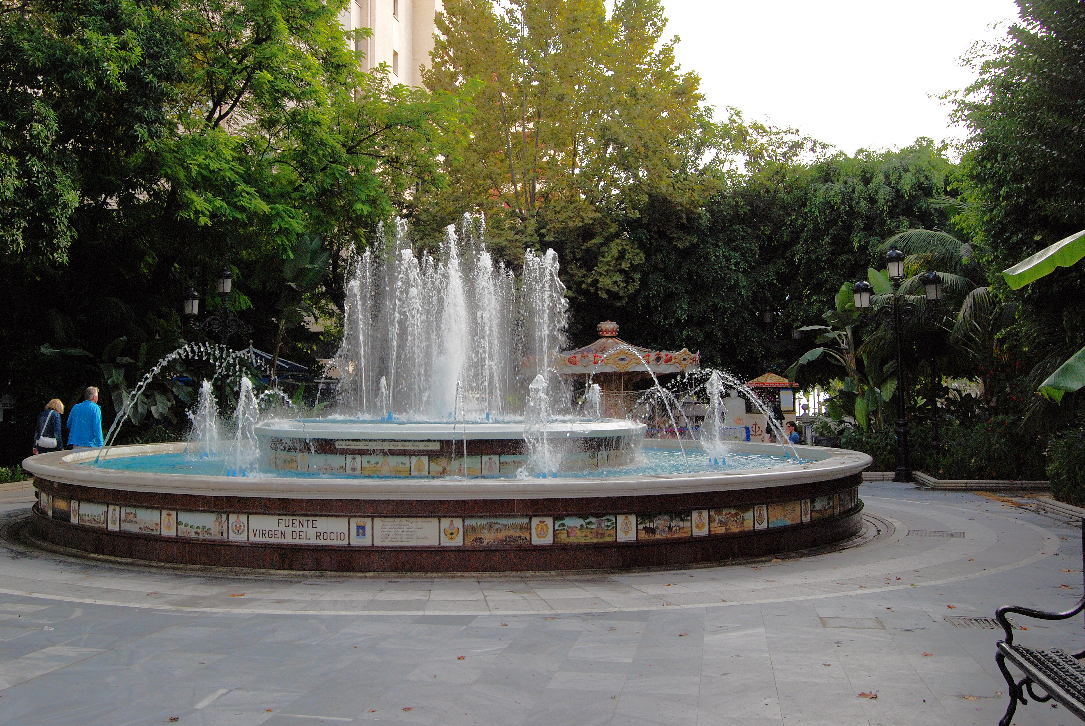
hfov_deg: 57.2
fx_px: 996
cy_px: 363
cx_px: 542
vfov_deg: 40.1
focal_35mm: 33
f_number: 7.1
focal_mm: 22
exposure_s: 1/160
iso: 400
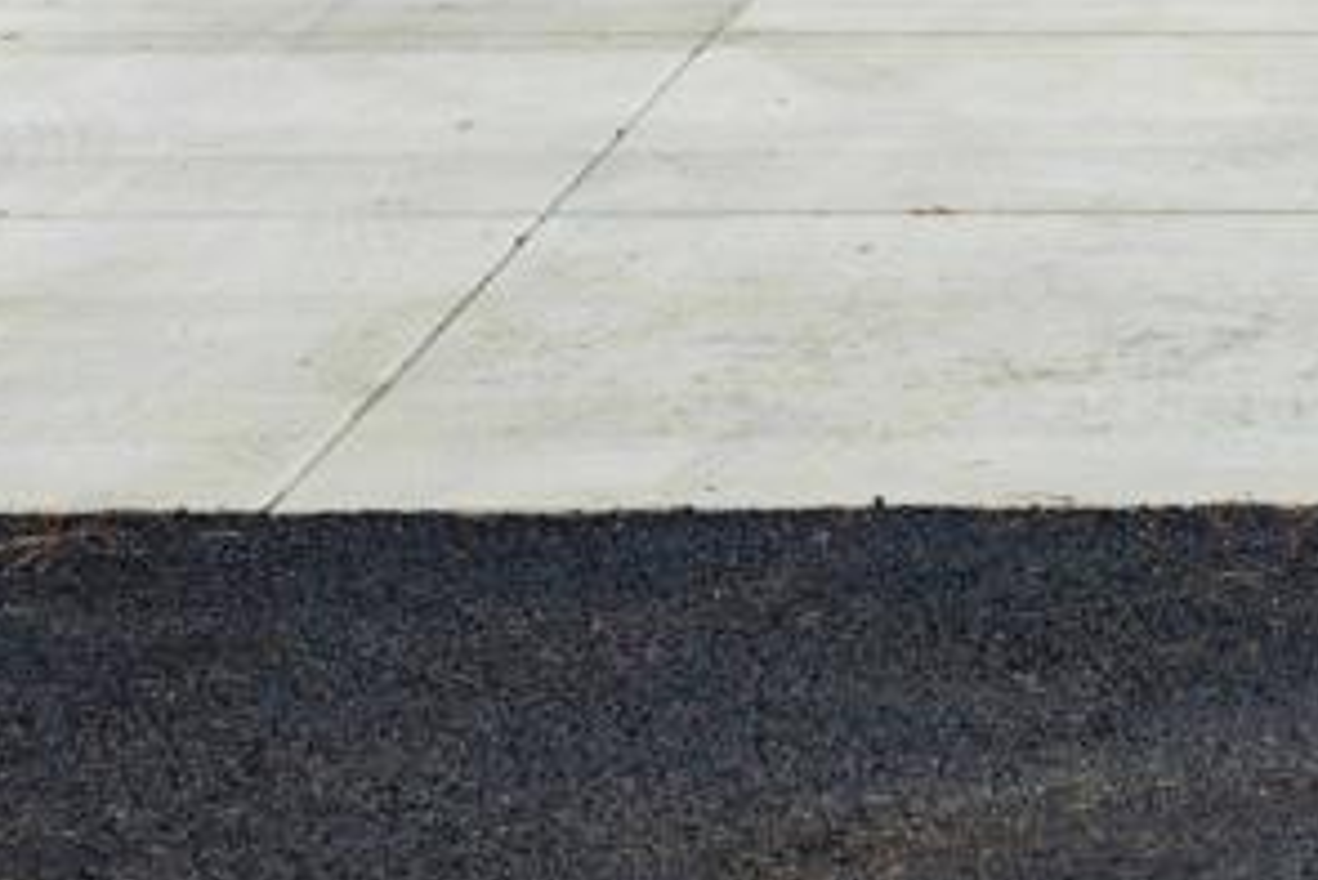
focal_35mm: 122
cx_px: 1322
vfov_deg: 10.6
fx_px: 4469
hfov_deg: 16.4
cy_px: -708
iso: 250
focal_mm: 24
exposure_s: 1/30
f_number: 8
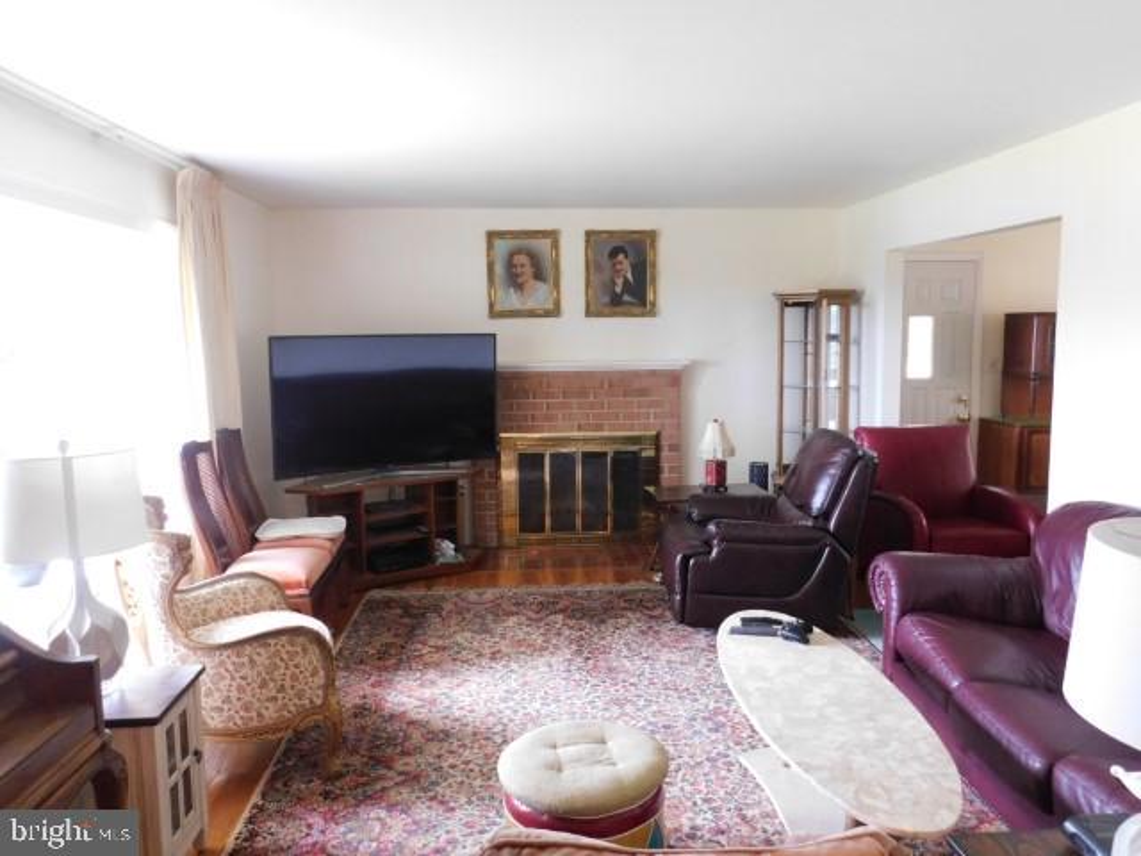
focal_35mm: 25
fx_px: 824
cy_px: 428
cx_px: 570
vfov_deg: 54.9
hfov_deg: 69.4
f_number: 3.1
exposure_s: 1/8
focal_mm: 4.5
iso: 400
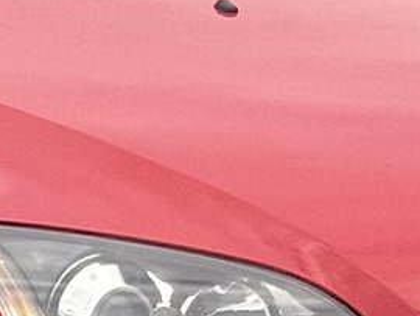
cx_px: 137
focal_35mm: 364
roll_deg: +0.4
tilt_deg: -8.0
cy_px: 344
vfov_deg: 4.1
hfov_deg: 5.4
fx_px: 4420
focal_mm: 6.76
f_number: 1.78
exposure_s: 1/1055
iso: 64
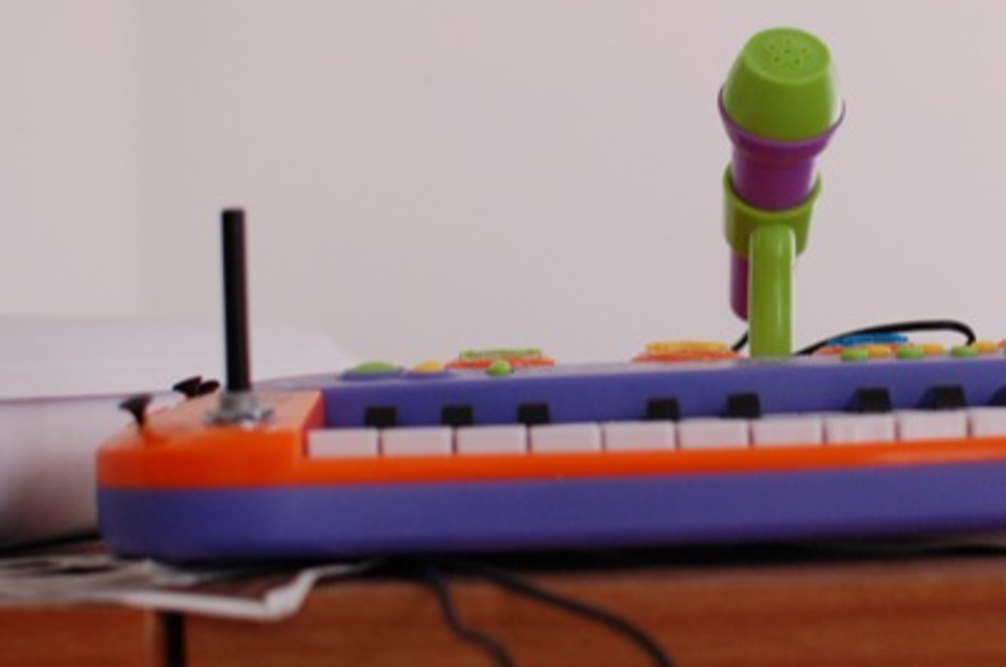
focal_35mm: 84
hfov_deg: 24.0
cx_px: 758
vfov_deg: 16.2
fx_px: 2338
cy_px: 265
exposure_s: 1/30
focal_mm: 35
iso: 800
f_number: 2.8
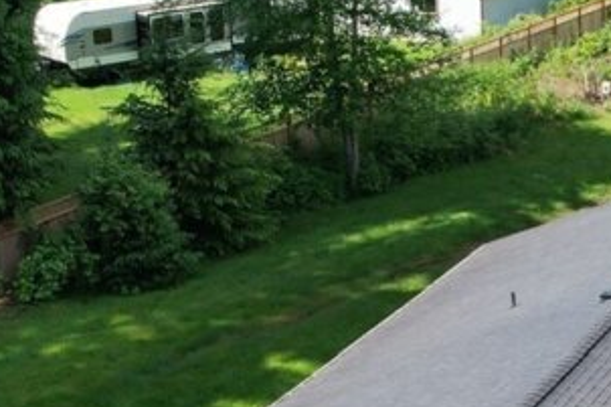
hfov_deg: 19.4
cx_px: 629
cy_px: 376
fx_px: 1730
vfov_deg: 13.3
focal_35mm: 102
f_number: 2.8
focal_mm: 8.38
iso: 110
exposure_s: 1/1500
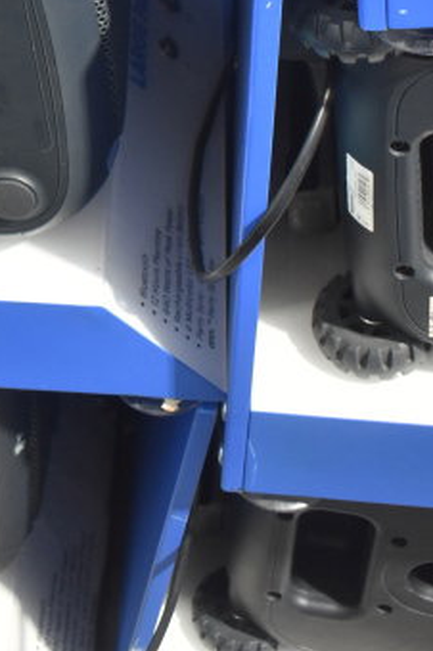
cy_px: -187
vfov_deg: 19.5
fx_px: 1753
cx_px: -100
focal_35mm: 97
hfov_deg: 13.6
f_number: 3.8
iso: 1100
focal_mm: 24
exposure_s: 1/40
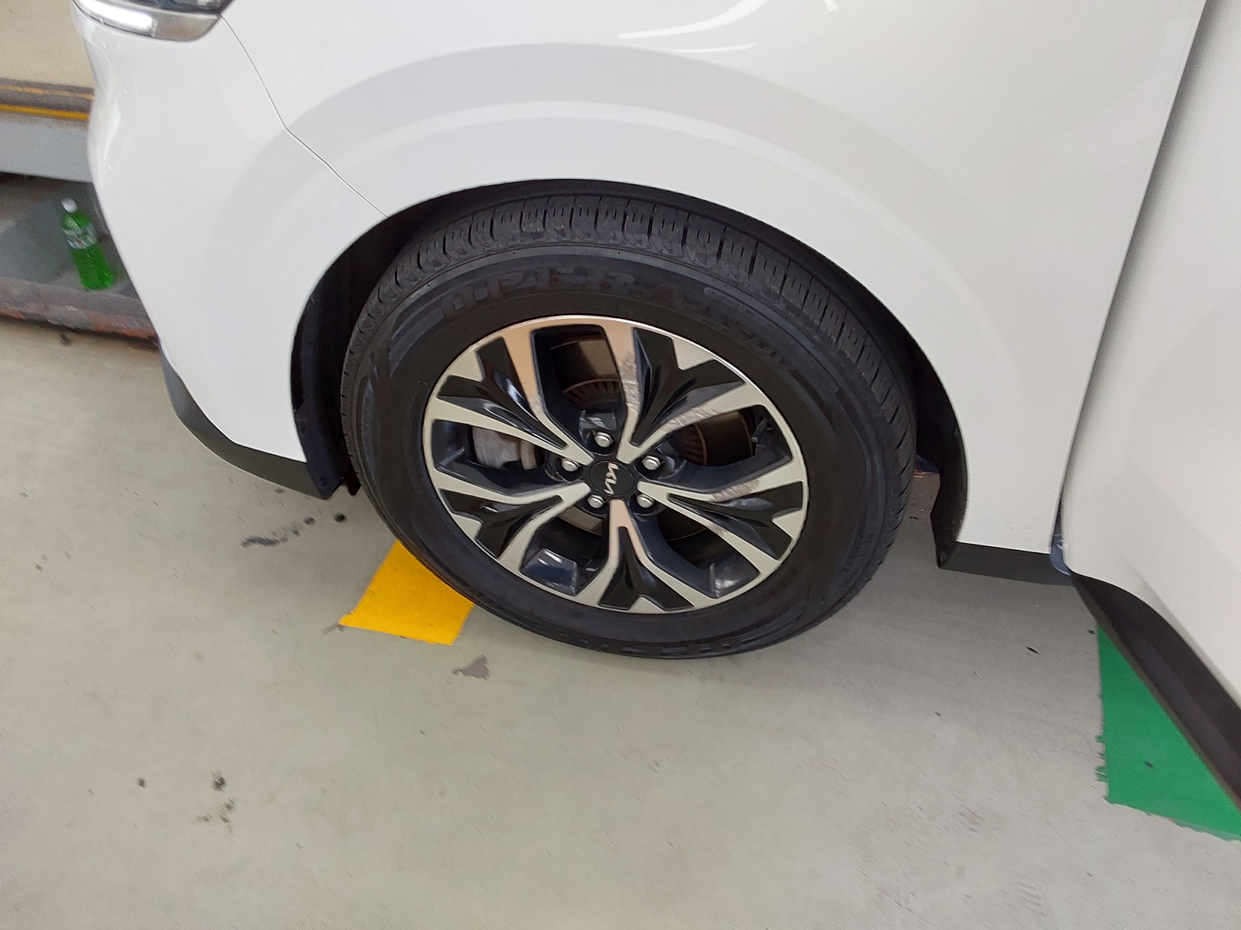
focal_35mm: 28
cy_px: 465
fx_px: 1004
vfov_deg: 49.7
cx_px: 620
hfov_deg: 63.4
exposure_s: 1/60
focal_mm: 2.91
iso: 50
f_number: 1.9
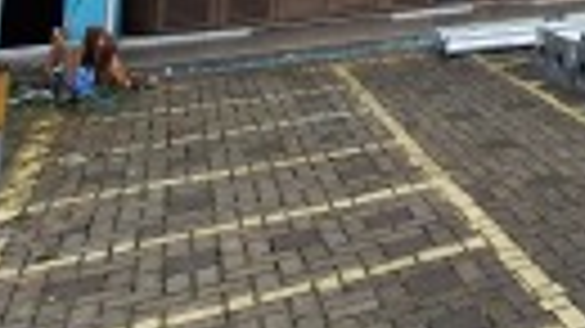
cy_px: -238
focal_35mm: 50
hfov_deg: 32.2
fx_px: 775
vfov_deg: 19.1
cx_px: 745
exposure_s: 1/3390
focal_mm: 1.74
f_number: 2.2
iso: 40
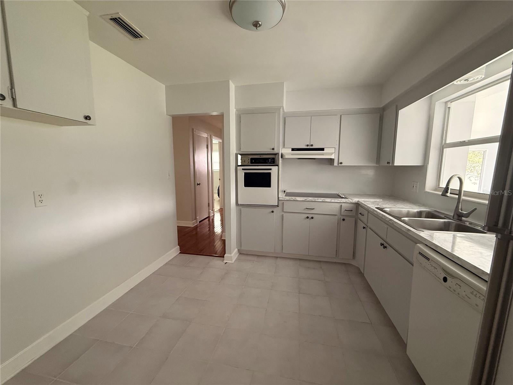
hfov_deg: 102.1
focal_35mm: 14
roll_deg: -0.1
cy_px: 192
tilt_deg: -7.7
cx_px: 256
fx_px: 207
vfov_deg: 85.7
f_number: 2.2
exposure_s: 1/60
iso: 400
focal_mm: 2.22
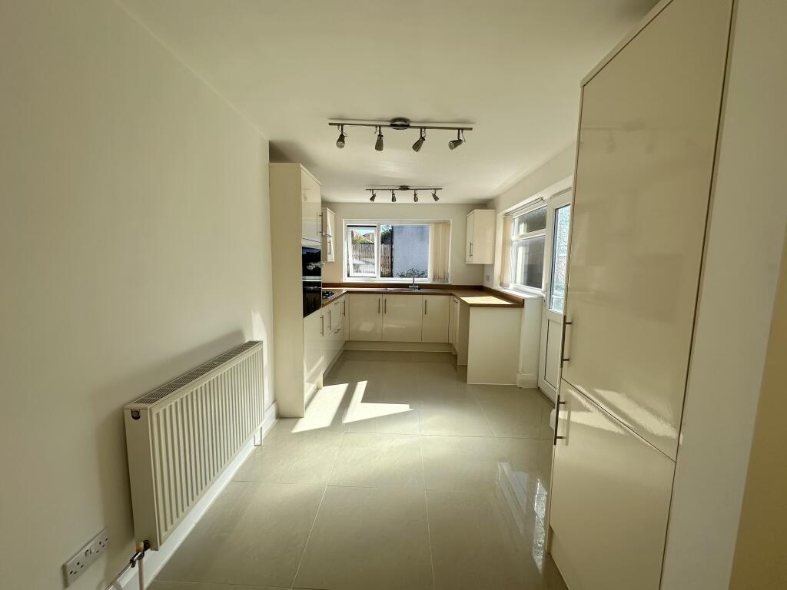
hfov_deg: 102.1
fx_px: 318
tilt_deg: -6.4
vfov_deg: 85.7
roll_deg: -1.1
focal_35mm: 14
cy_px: 295
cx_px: 394
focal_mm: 2.22
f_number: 2.2
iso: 40
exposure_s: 1/593
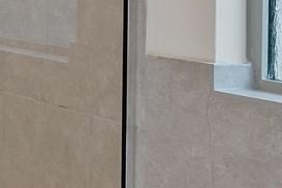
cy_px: -24
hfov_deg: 11.7
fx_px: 689
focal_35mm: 88
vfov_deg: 15.1
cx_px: -553
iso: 640
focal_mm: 12
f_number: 9
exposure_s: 1/6
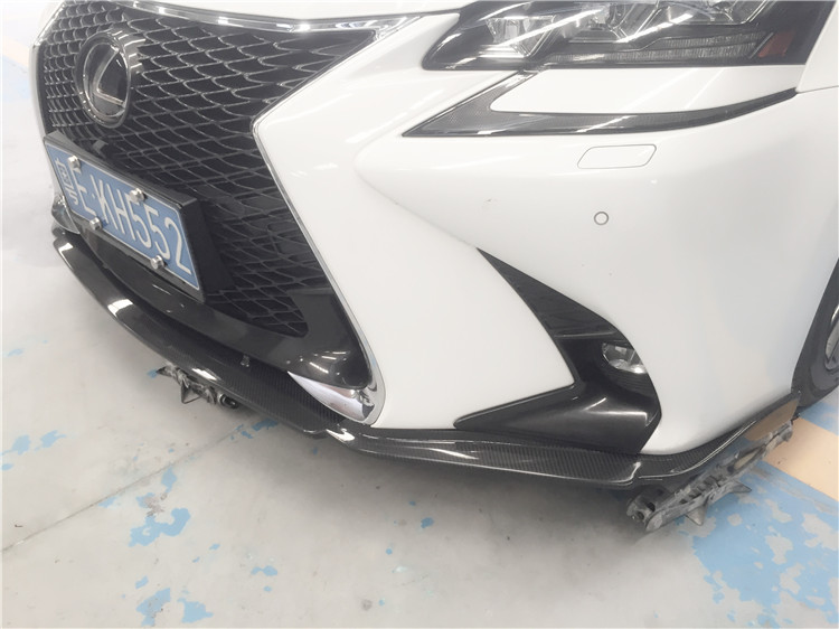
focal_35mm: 29
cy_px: 314
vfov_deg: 48.2
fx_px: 703
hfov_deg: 61.7
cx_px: 420
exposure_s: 1/33
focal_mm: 4.15
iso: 32
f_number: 2.2
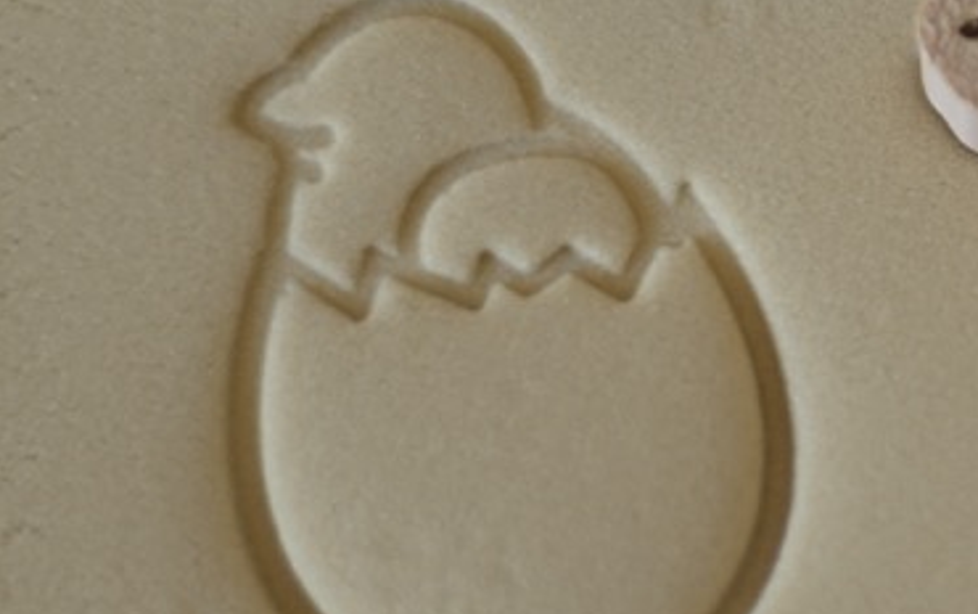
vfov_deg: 7.5
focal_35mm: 176
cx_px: 1160
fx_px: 4695
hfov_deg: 11.7
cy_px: 64
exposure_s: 1/100
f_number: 1.8
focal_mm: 50
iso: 125
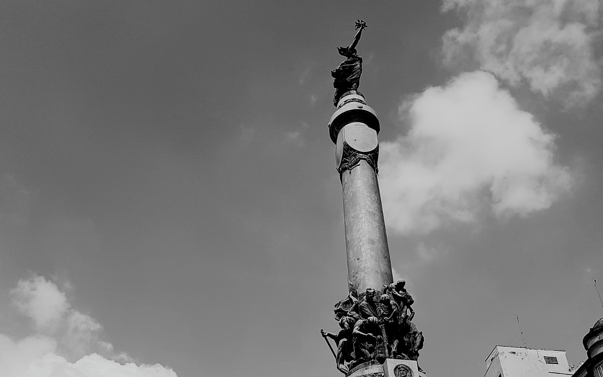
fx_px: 624
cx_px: 301
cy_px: 269
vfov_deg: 33.1
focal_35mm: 38
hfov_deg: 51.5
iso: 40
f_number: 1.7
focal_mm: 4.2
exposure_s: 1/2944
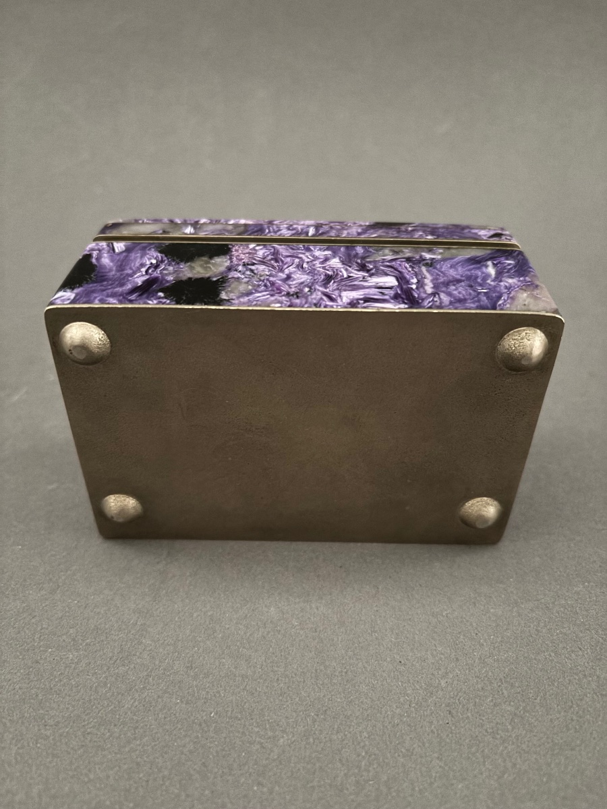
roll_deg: +1.5
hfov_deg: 53.1
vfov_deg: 67.3
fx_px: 608
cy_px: 404
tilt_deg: -35.6
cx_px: 304
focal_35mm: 26
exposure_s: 1/14
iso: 800
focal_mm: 5.96
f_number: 1.6
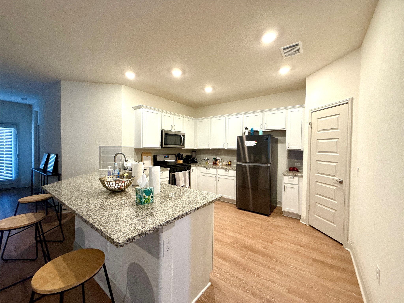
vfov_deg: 85.7
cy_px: 152
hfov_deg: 102.1
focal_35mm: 14
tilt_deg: -1.2
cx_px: 202
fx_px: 163
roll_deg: -0.8
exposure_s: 1/60
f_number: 2.2
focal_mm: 2.22
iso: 200
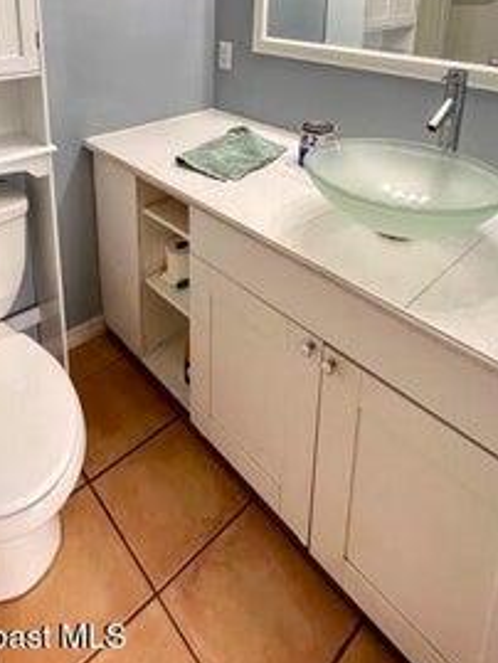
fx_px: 479
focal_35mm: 25
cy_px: 99
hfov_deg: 54.4
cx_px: 195
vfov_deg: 61.3
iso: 200
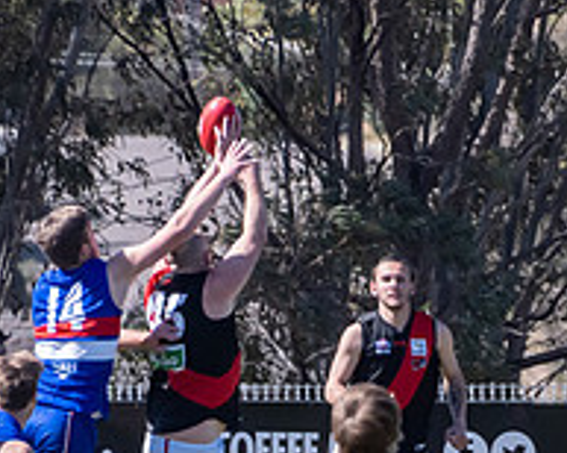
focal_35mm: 1916
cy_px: 356
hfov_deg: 1.0
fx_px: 32120
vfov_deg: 0.8
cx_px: 241
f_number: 8
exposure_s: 1/1600
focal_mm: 400
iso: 800
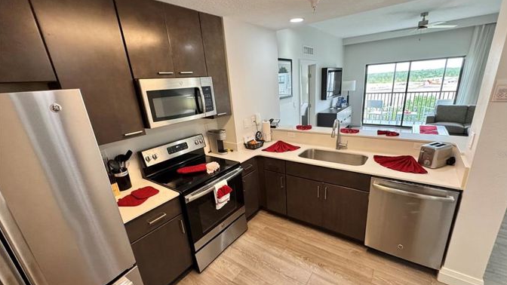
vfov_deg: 67.0
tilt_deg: -17.4
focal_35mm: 16
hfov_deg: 99.3
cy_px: 154
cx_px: 264
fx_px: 215
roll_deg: +4.5
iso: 250
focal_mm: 2.22
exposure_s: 1/120
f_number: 2.2
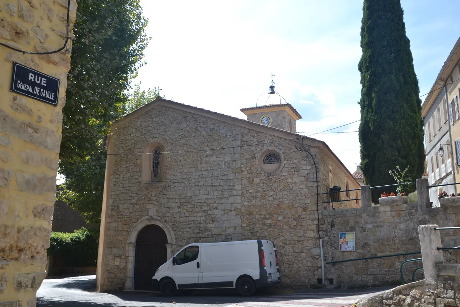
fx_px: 422
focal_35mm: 33
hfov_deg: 57.2
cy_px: 154
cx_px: 230
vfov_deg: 40.0
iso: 100
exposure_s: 1/125
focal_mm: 22
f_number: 5.6
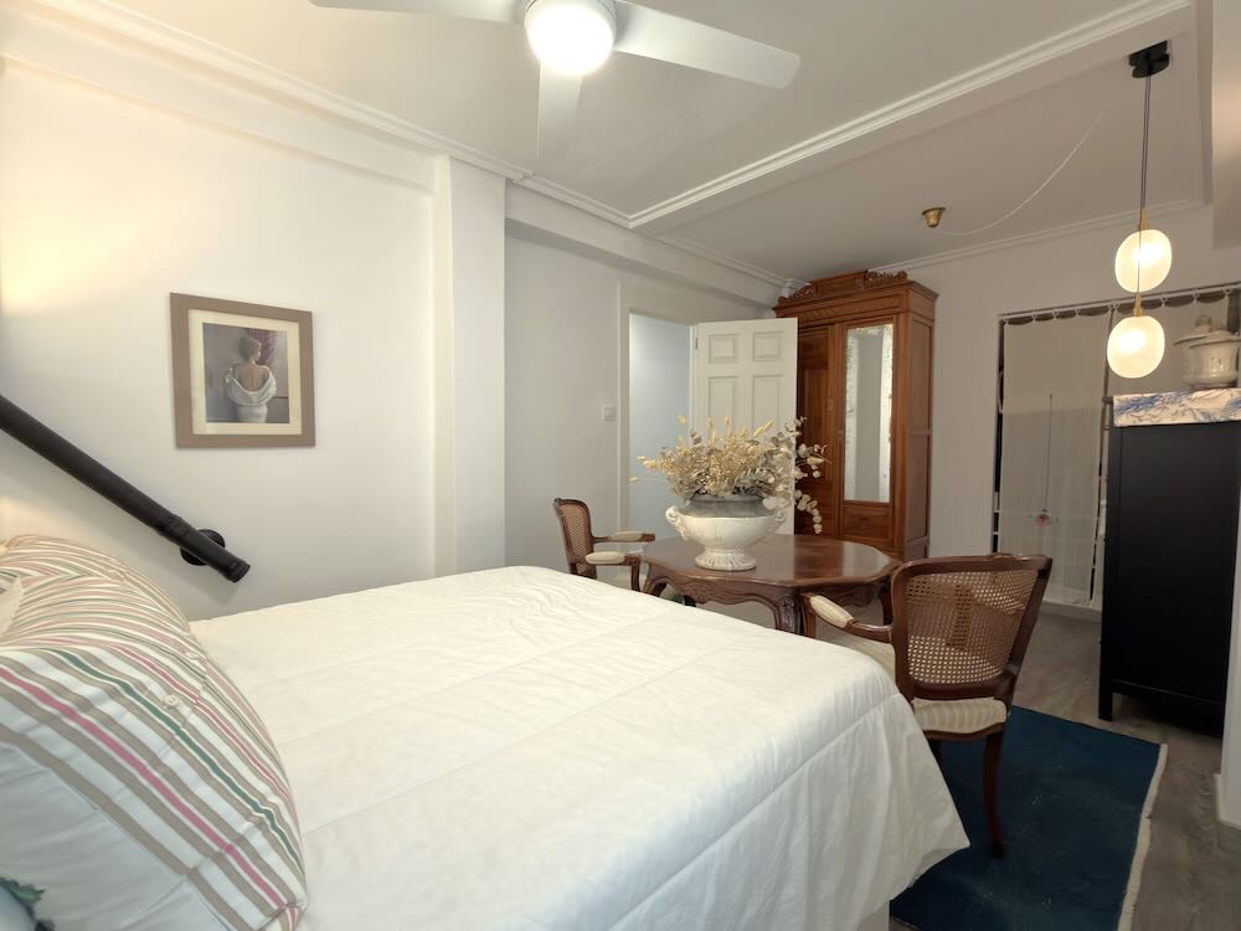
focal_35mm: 15
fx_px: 538
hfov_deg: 98.2
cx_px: 620
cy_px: 466
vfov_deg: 81.7
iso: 50
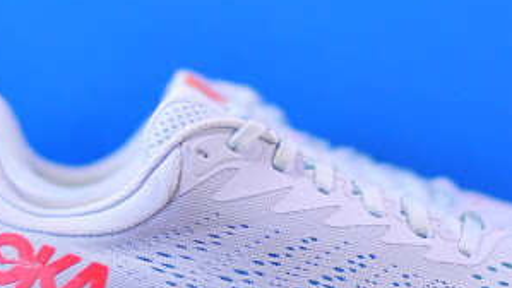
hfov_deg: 10.3
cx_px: 303
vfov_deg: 5.8
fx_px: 2850
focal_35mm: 210
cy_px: 117
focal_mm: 50
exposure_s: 1/320
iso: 250
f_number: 2
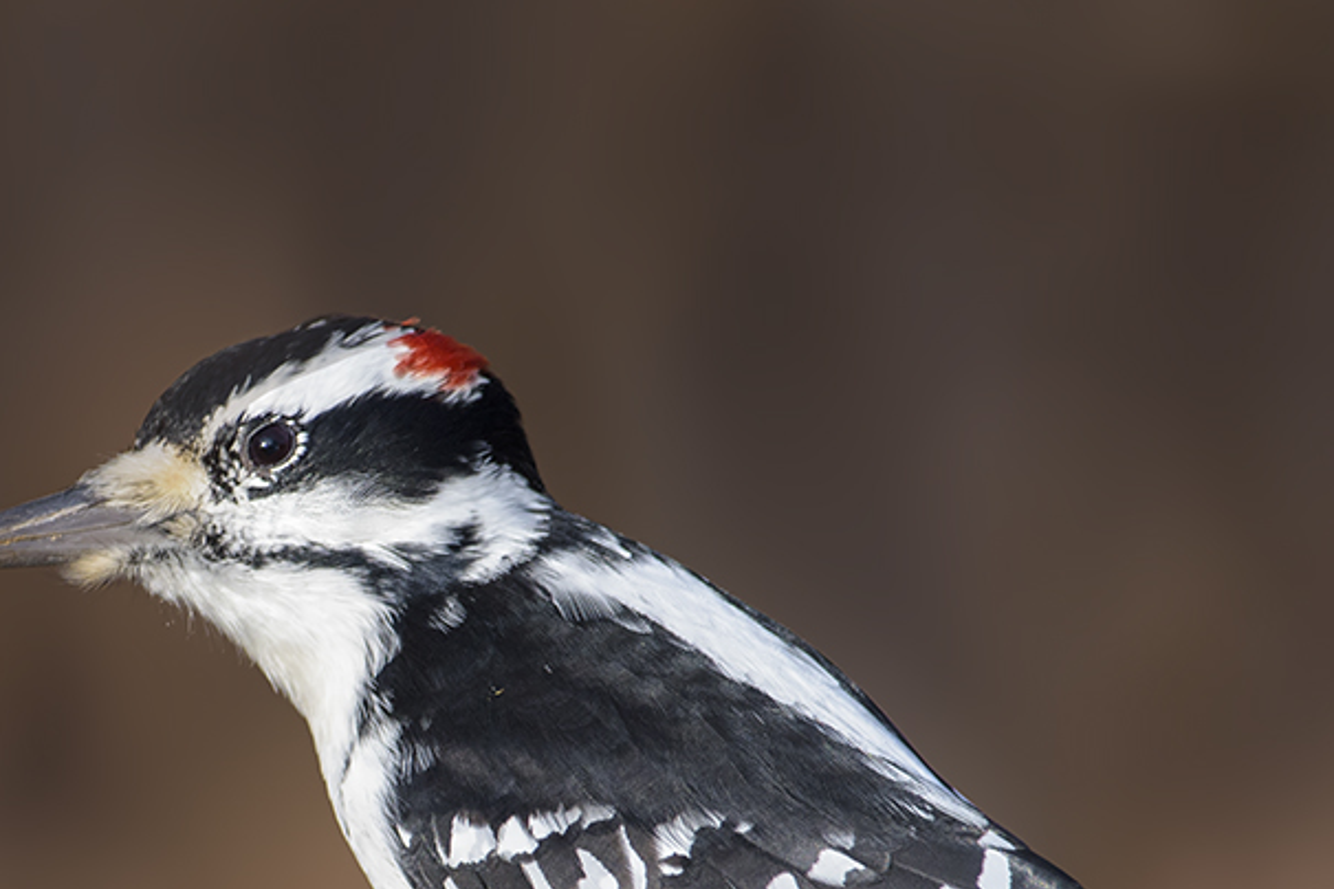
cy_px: 837
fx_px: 30828
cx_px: 449
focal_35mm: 832
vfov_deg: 1.7
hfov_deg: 2.5
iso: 640
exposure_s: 1/1250
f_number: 5.6
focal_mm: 420
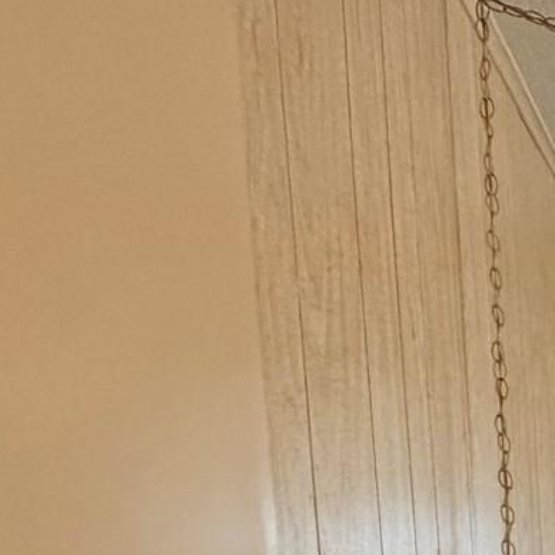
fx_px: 925
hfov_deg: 21.0
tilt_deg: -5.3
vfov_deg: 30.6
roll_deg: +1.2
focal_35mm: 51
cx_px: 1024
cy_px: 575
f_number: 2.2
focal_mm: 2.22
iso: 400
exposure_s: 1/60
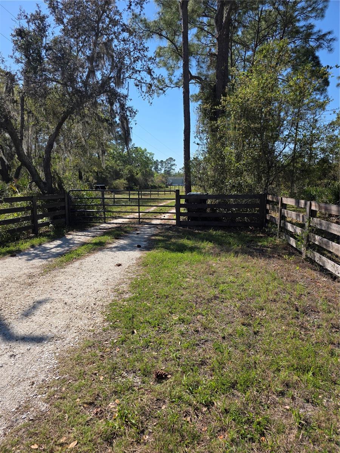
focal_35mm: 23
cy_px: 226
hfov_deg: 58.9
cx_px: 170
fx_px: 301
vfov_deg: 73.9
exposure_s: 1/4889
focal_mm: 6.3
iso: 80
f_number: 1.7
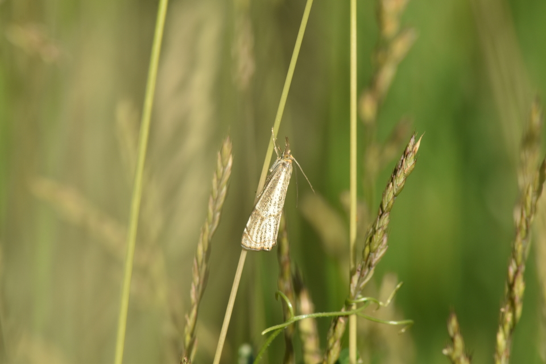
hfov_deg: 4.6
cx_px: 273
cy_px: 182
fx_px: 6824
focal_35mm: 450
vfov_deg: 3.1
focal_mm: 300
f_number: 20
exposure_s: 1/320
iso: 400
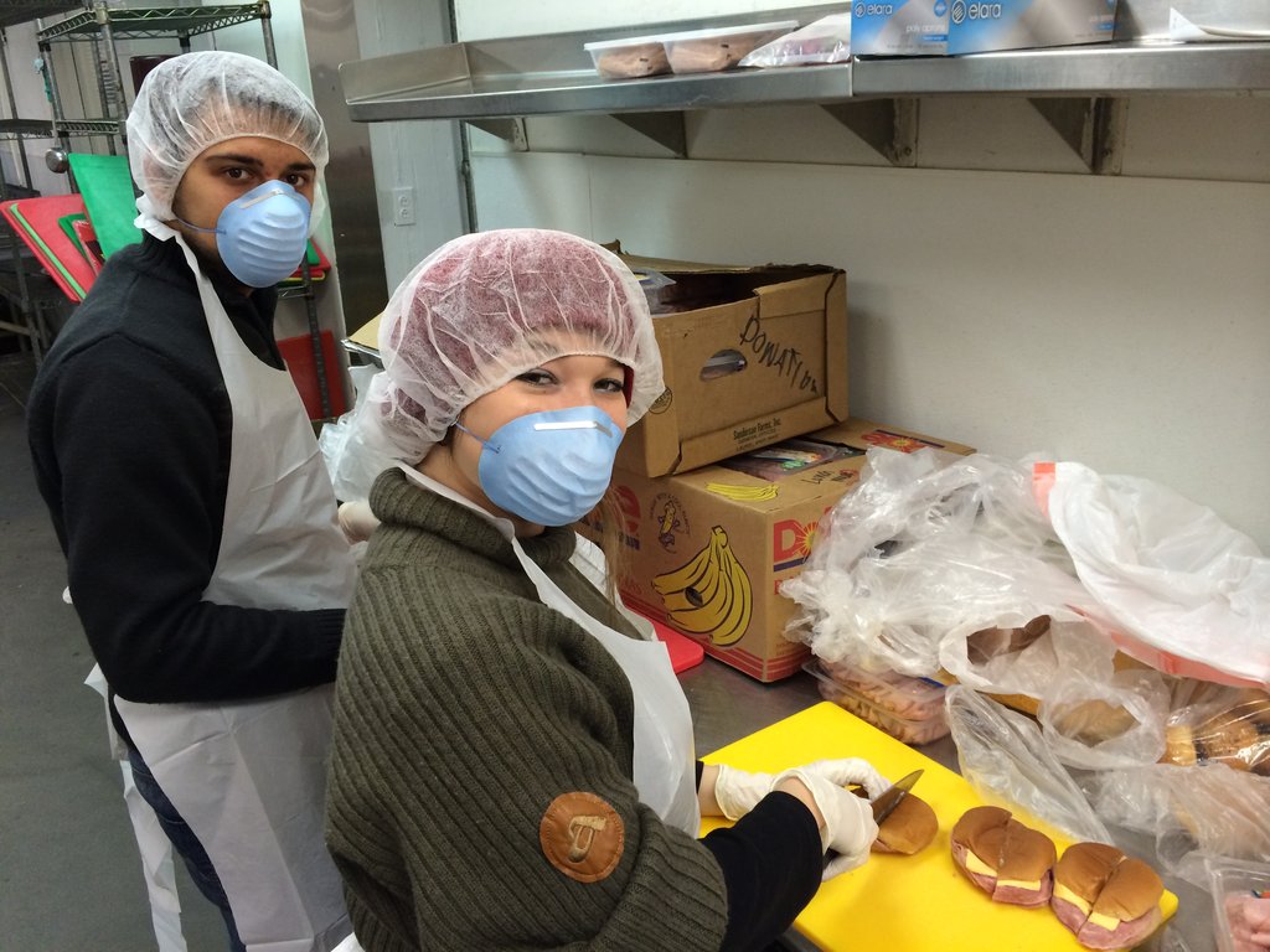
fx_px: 1101
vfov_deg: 46.8
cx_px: 635
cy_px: 476
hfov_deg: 60.0
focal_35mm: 30
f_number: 2.2
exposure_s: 1/30
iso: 64
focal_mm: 4.12
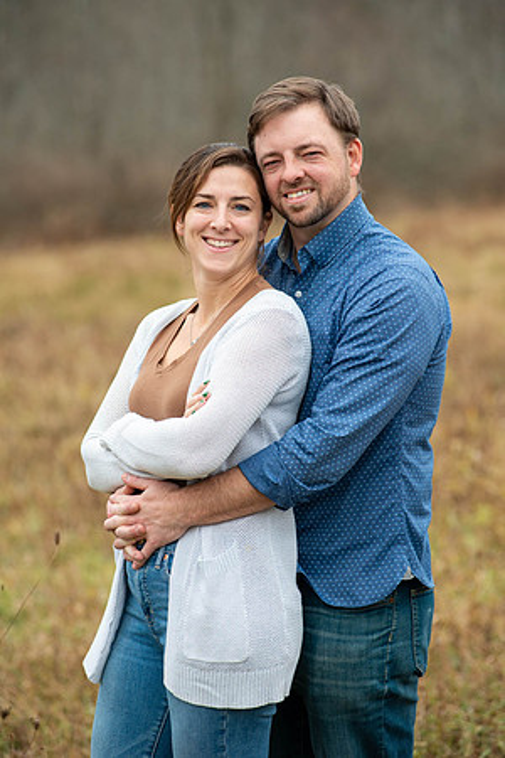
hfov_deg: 8.9
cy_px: 379
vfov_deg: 13.2
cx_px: 252
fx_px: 3261
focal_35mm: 155
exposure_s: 1/320
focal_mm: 155
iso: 320
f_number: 5
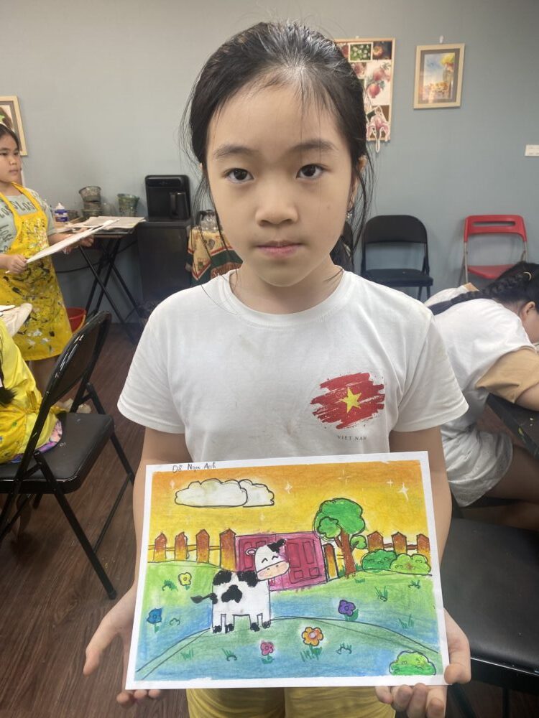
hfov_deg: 53.1
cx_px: 270
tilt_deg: -20.9
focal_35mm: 26
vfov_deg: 67.3
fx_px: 540
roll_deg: +0.0
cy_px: 359
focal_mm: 4.25
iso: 50
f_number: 1.8
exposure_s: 1/100
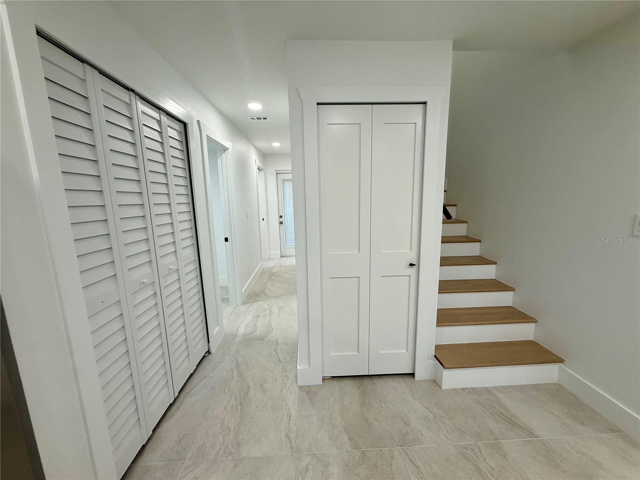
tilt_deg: -8.2
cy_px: 240
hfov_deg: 102.1
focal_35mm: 14
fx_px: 259
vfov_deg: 85.7
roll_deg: +1.0
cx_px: 320
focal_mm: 2.22
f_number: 2.2
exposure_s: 1/100
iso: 80
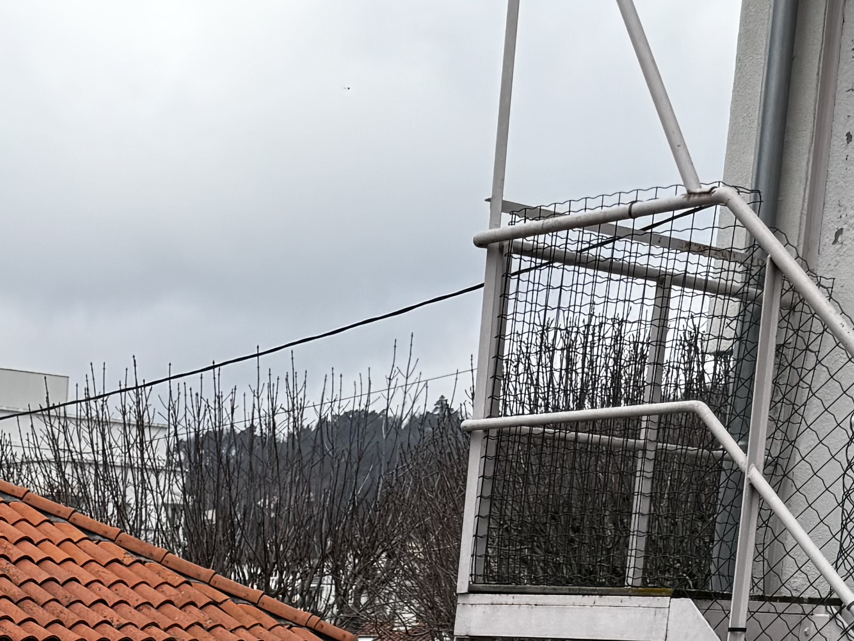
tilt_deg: -11.7
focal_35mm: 84
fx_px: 2072
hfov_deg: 21.6
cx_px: -176
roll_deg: -1.4
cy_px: 1096
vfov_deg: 15.5
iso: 80
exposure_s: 1/1721
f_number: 1.78
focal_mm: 6.76
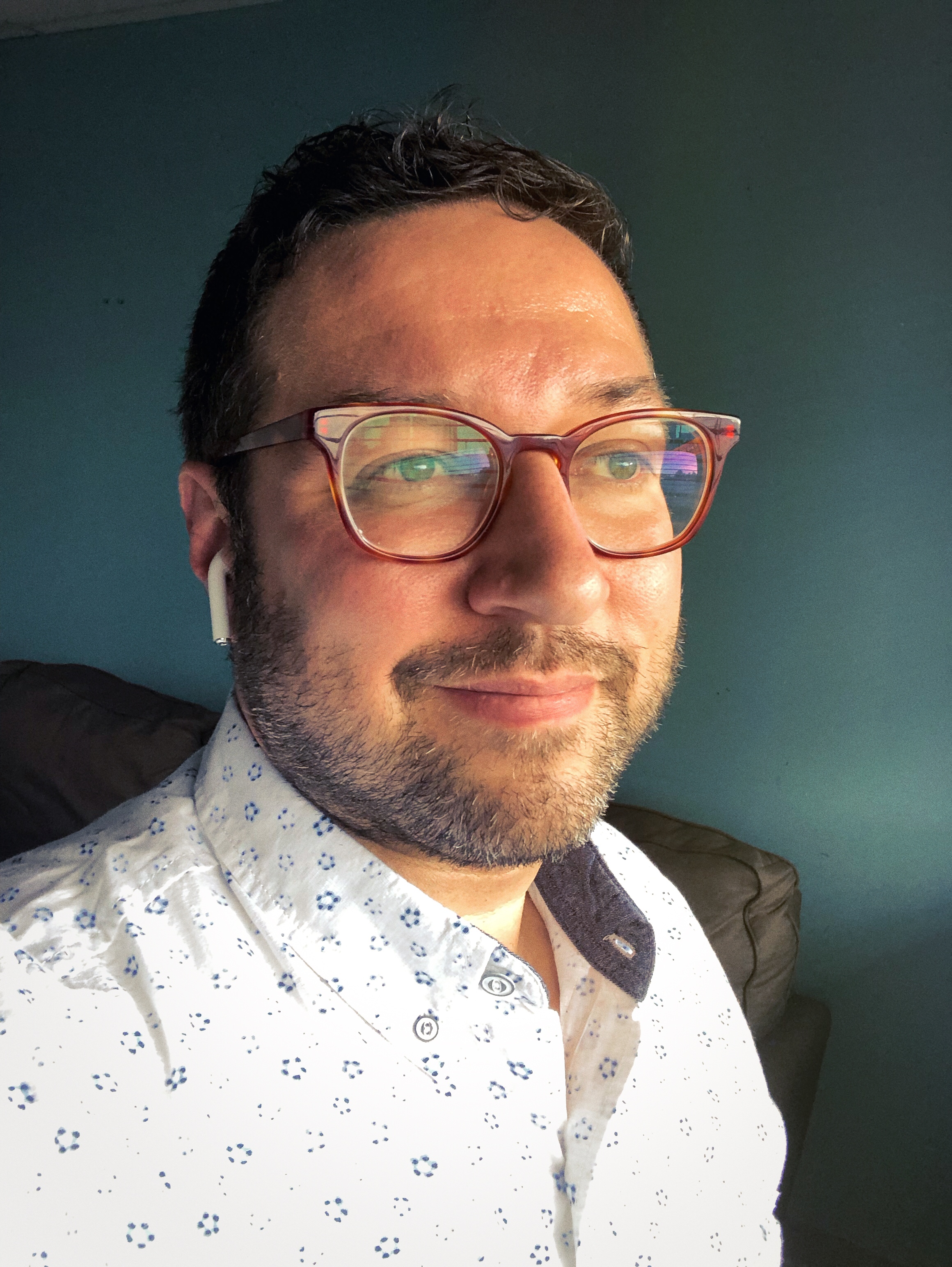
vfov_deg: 56.8
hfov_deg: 44.2
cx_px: 476
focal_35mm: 32
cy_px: 634
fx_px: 1172
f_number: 2.2
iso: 100
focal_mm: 2.87
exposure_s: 1/120
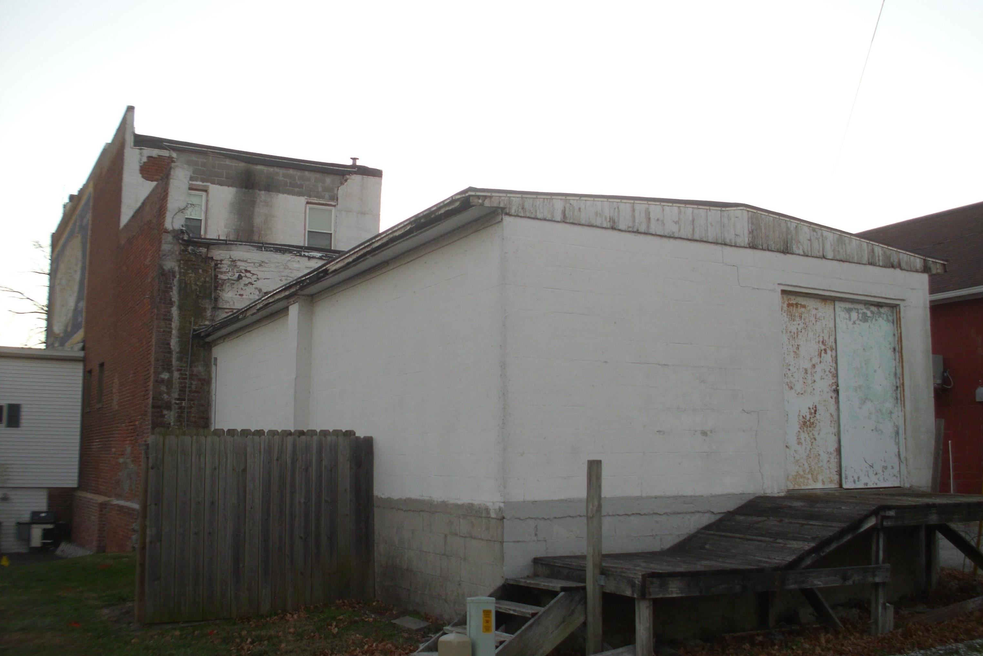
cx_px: 497
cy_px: 363
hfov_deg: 48.5
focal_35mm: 40
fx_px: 1092
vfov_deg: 33.4
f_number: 2.9
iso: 100
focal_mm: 6.3
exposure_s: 1/60
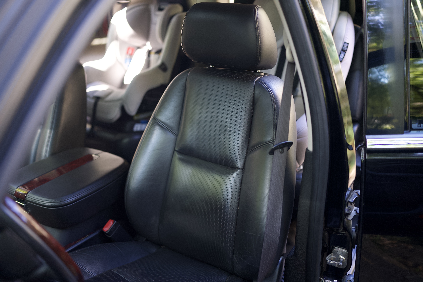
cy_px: 141
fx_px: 411
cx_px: 212
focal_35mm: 35
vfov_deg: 37.9
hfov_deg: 54.4
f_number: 1.4
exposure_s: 1/200
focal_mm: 35
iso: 500
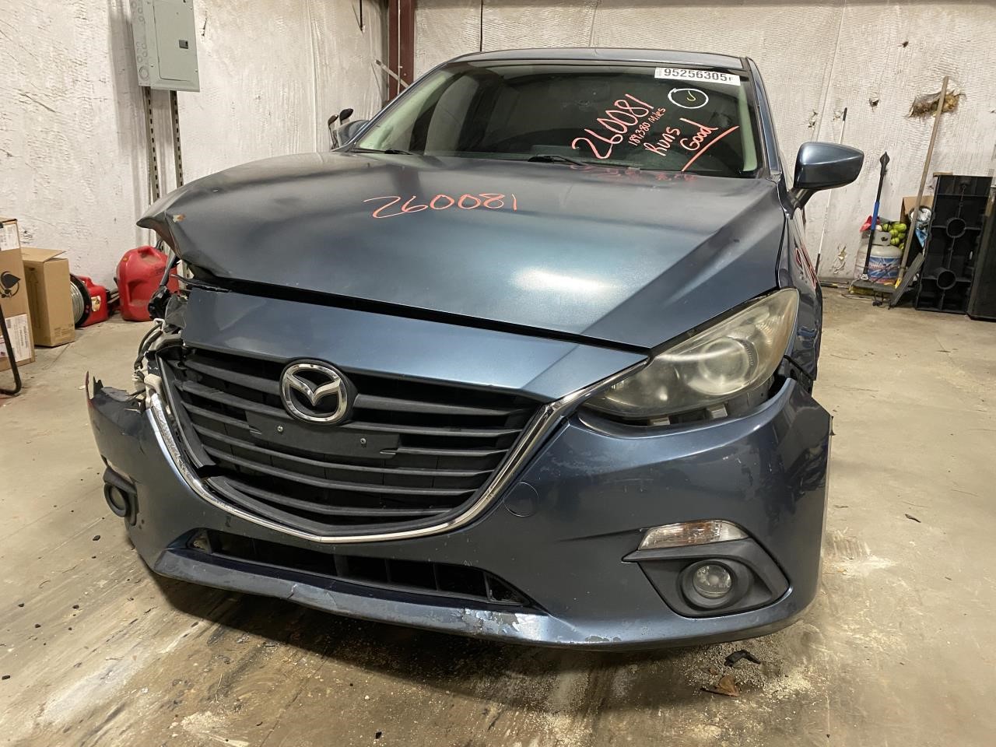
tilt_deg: -16.5
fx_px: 748
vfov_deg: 53.1
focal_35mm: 26
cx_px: 498
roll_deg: -4.0
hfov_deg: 67.3
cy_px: 374
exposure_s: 1/60
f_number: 1.8
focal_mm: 4.25
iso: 400
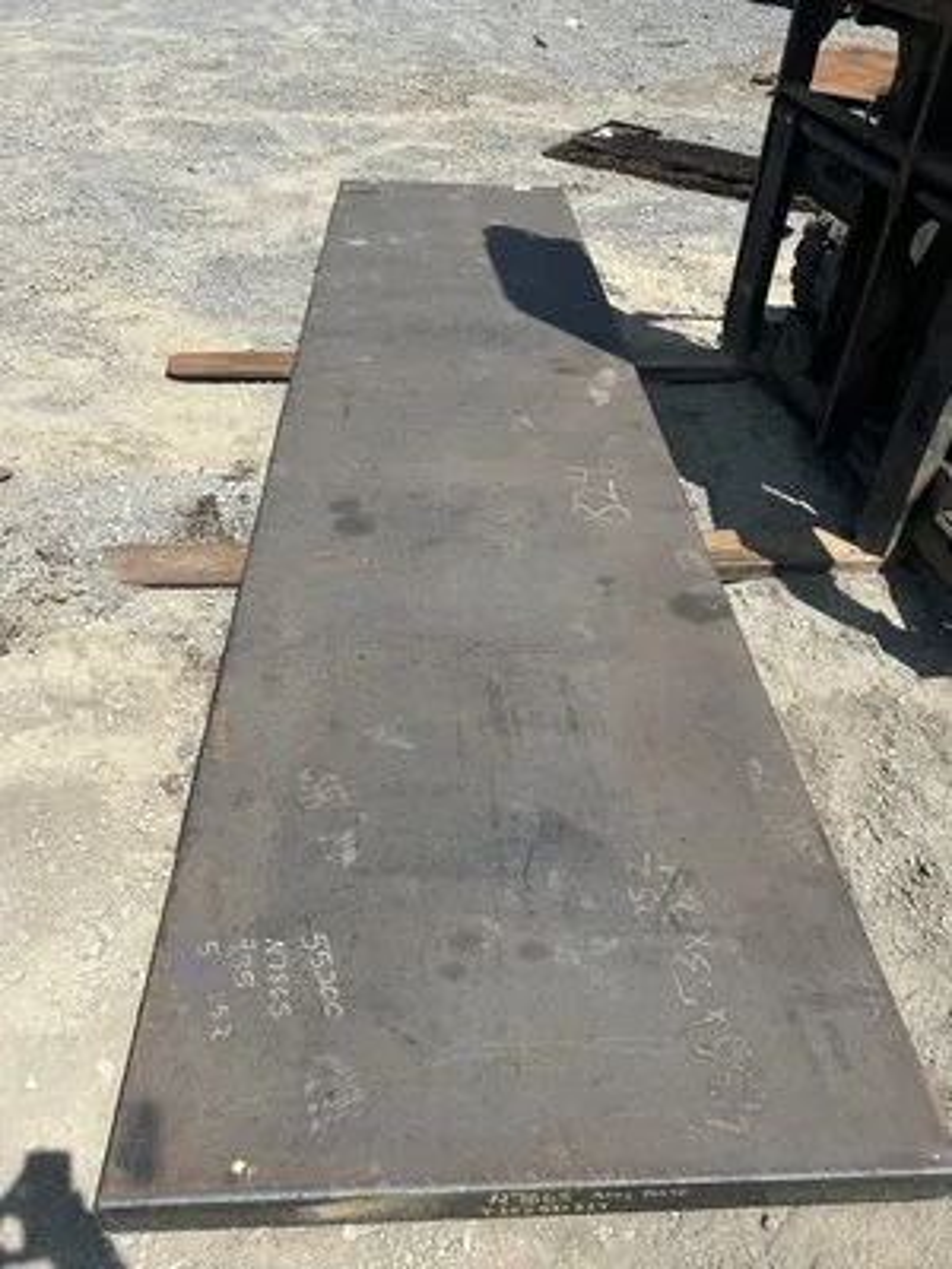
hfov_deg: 53.1
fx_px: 953
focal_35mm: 26
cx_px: 476
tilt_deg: -37.6
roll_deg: -1.3
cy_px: 634
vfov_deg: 67.3
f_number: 1.5
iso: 50
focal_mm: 5.7
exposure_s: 1/3460
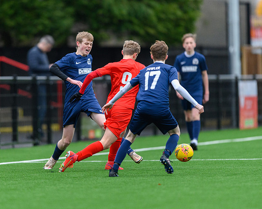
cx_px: 100
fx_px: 4245
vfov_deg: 2.8
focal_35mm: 548
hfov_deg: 3.5
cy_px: 112
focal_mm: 400
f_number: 2.8
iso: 5000
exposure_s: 1/2000
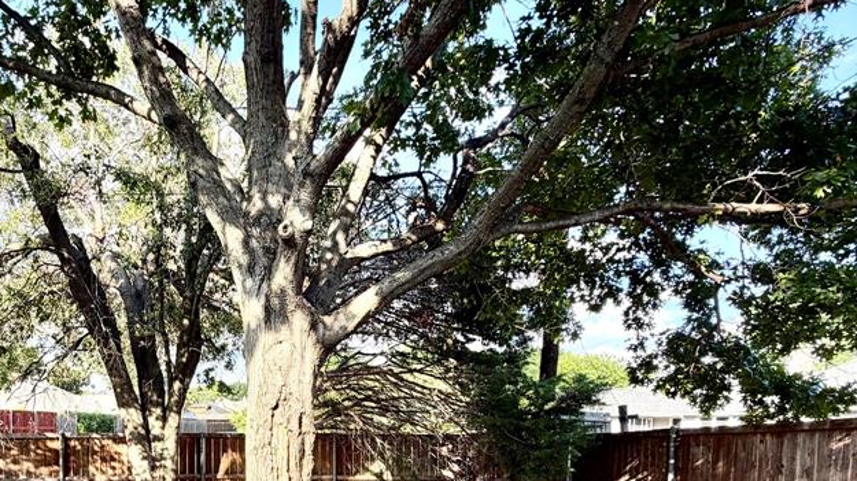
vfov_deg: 41.1
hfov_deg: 71.2
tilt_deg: -3.8
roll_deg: +0.7
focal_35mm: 25
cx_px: 266
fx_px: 568
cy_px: 462
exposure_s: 1/276
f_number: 2.2
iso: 50
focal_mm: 2.22
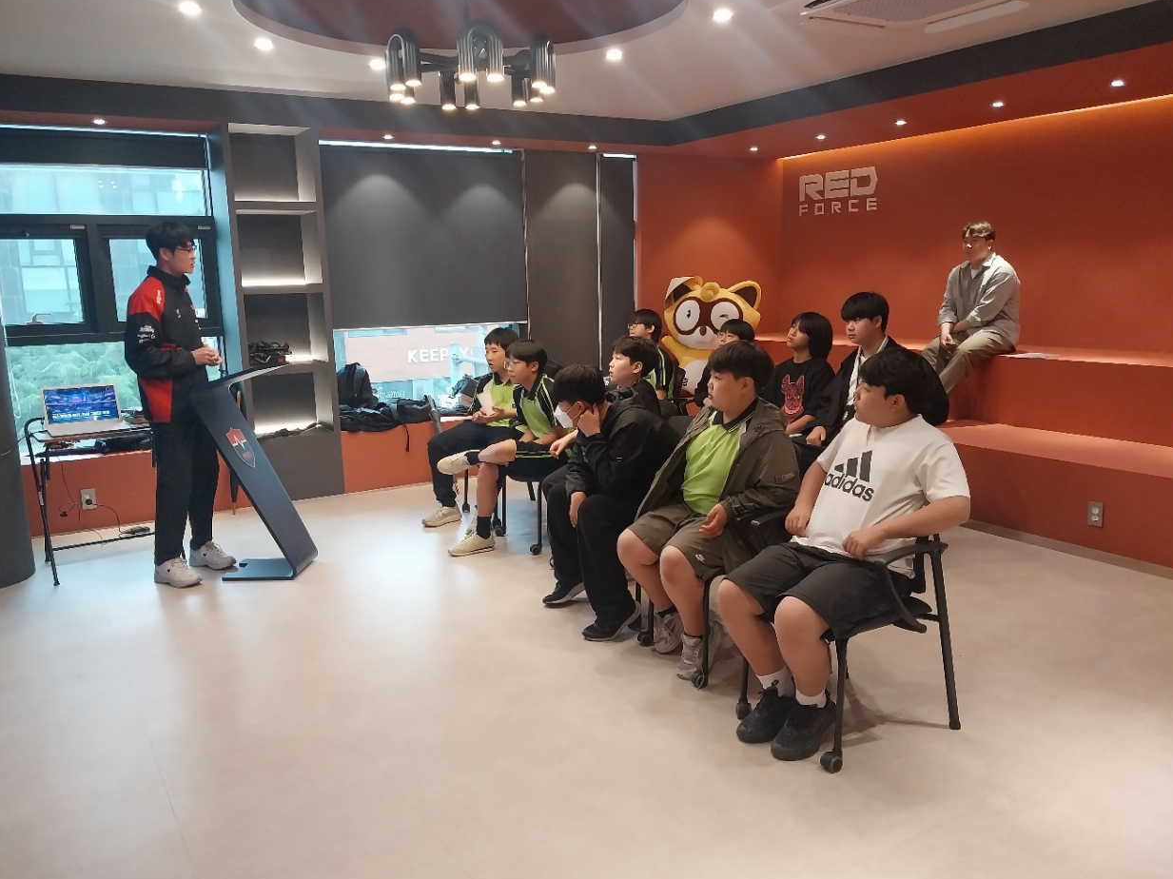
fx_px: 915
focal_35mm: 27
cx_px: 593
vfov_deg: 51.3
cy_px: 444
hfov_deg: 65.3
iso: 250
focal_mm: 4
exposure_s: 1/60
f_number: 1.8
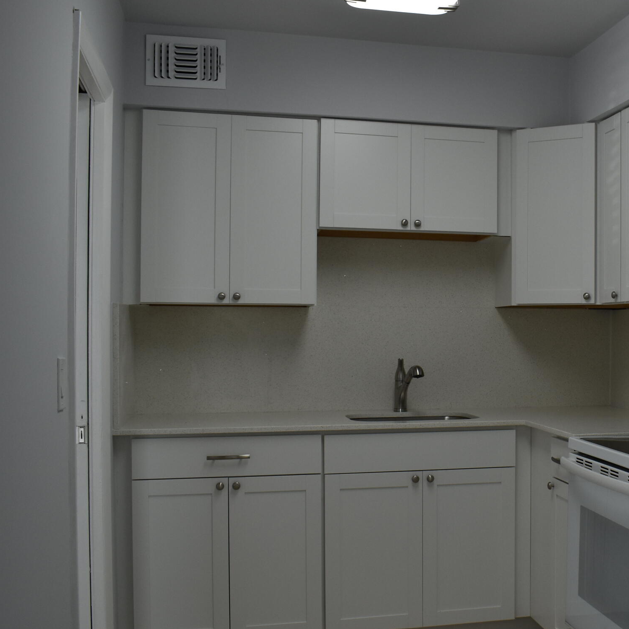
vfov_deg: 36.8
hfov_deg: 34.7
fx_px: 946
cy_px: 338
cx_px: 568
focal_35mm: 46
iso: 400
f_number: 5
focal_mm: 18
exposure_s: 1/250
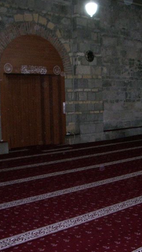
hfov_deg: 22.9
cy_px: 124
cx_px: 99
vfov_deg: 39.9
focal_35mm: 52
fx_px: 348
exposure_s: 1/40
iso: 200
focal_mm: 5.8
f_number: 2.6
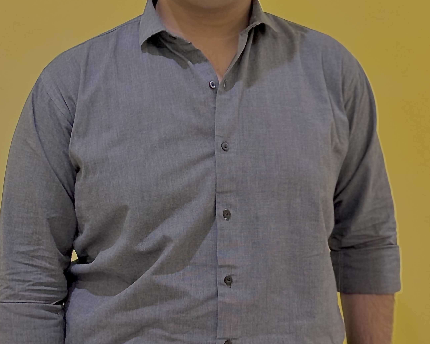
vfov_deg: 20.8
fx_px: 929
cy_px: 86
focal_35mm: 73
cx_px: 199
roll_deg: +1.3
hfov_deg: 26.1
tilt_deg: -3.2
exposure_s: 1/18
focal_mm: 6.76
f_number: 1.78
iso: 1000
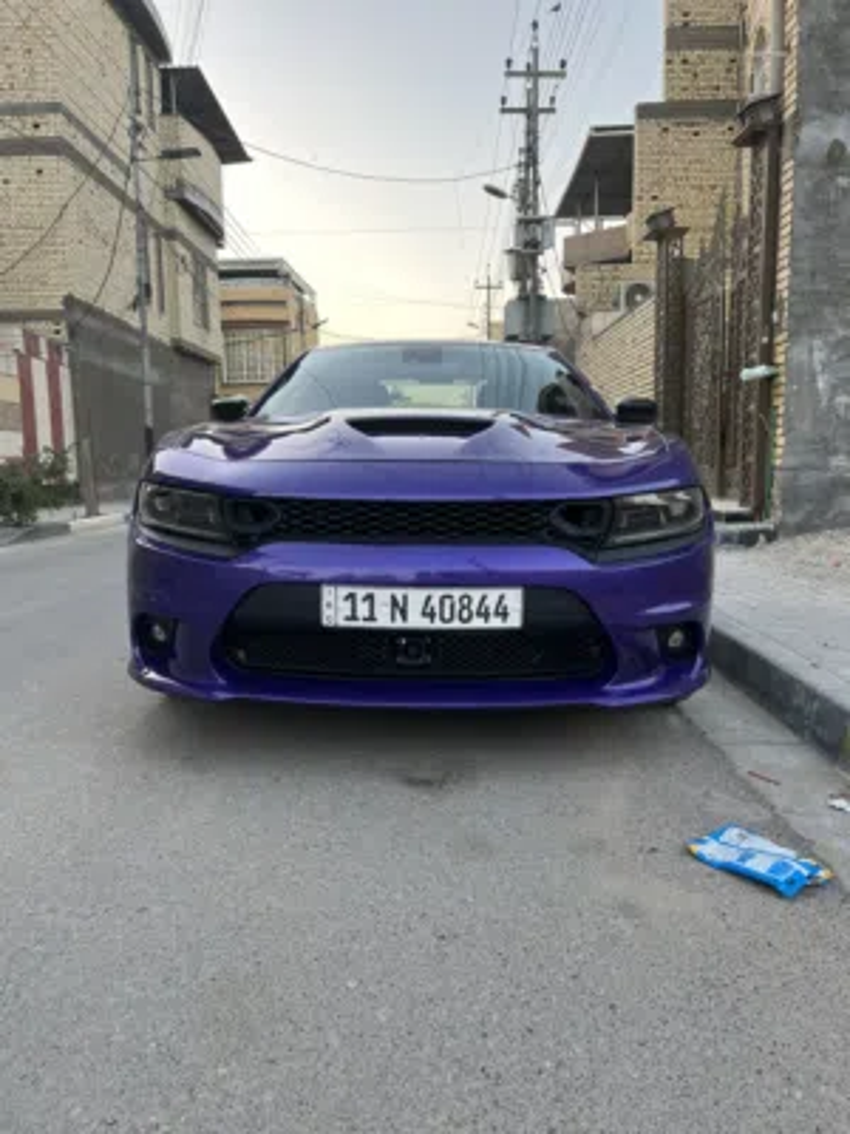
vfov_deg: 67.3
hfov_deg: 53.1
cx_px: 425
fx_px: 851
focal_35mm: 26
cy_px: 567
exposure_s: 1/121
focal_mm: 5.7
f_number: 1.5
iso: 100
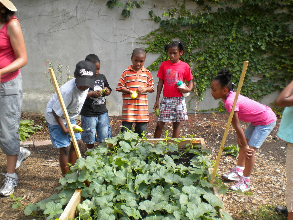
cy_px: 110
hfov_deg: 52.6
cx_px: 146
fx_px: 296
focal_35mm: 35
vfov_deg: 40.7
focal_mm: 6.3
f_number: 4.6
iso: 80
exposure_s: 1/136
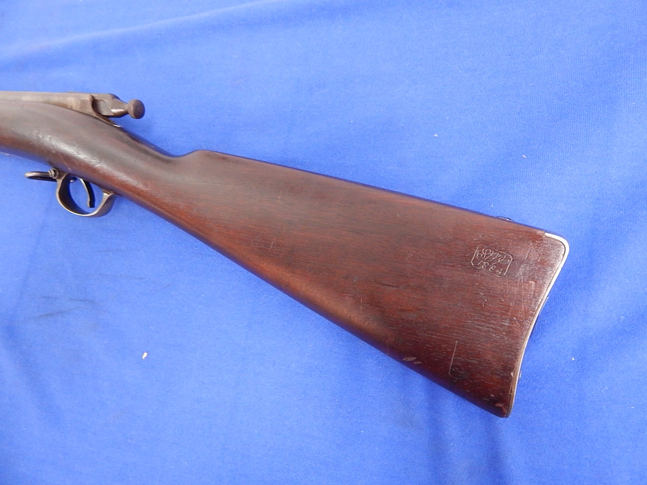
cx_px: 324
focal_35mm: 22
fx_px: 411
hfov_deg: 76.4
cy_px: 242
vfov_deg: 61.1
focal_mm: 4
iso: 400
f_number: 3
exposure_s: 1/8
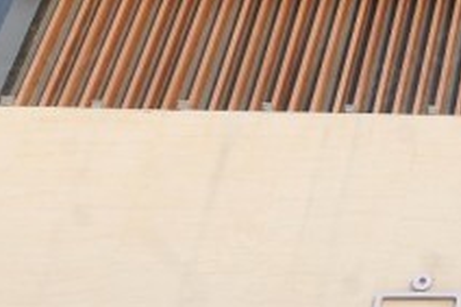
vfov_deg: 15.0
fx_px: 1049
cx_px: 894
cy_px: -202
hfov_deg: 18.0
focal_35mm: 82
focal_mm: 17
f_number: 7.1
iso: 800
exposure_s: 1/200
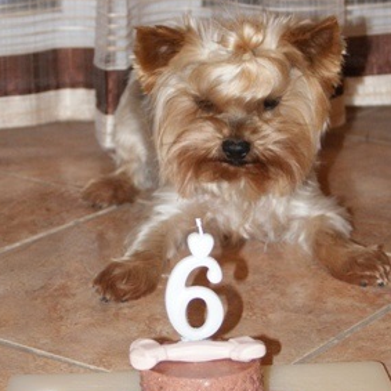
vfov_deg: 22.8
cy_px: 211
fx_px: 968
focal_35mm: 76
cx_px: 220
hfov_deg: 22.8
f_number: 5.6
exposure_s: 1/60
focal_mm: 35
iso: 400
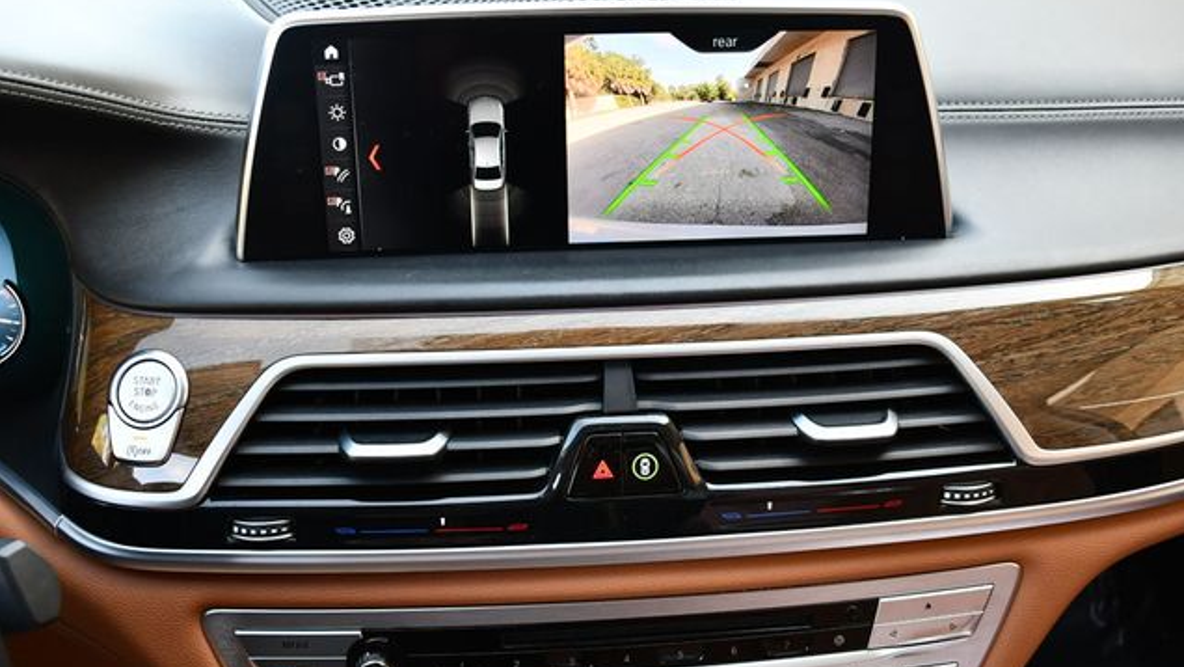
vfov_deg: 31.2
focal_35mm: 38
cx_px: 594
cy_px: 345
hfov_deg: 52.8
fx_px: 1193
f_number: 3.5
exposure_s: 1/250
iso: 800
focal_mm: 18
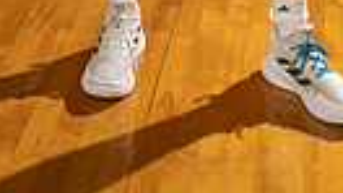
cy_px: -344
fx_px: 1263
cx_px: 197
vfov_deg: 7.8
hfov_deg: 15.5
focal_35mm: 139
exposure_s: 1/250
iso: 250
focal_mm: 39
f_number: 4.5
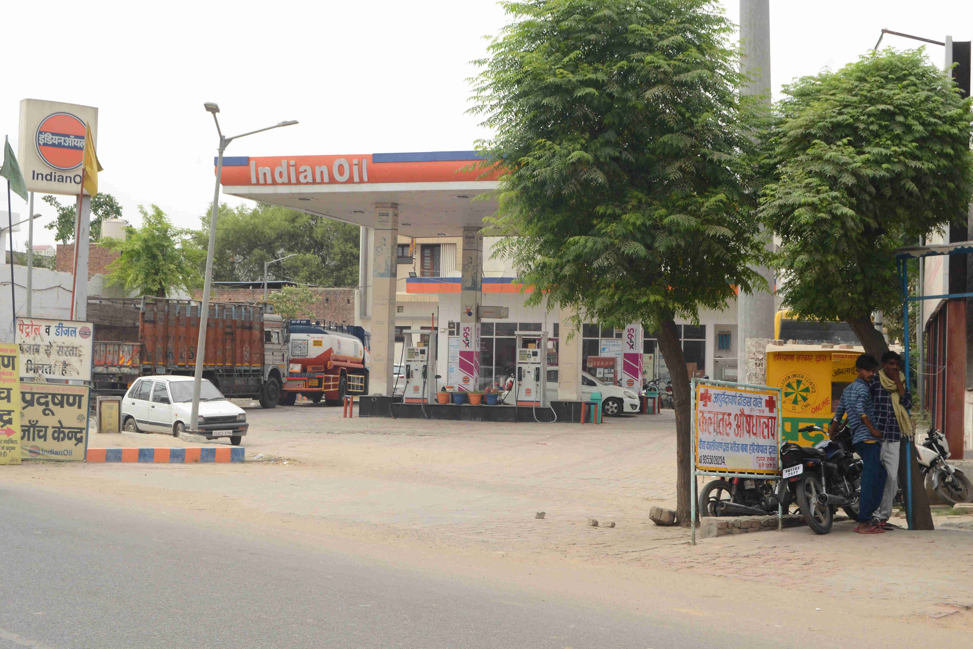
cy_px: 324
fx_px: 1540
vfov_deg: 23.8
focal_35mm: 57
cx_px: 486
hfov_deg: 35.1
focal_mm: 38
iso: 400
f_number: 14
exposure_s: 1/200
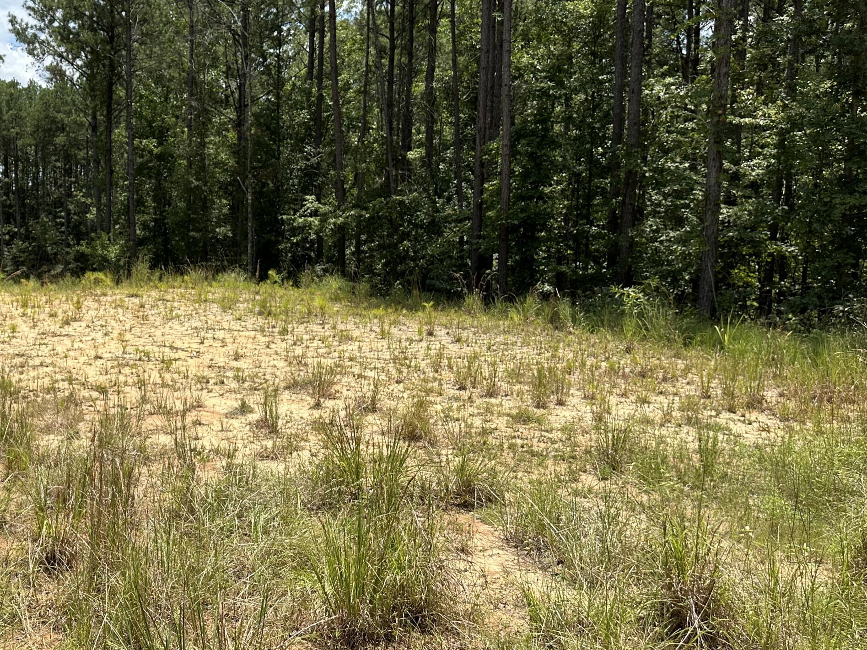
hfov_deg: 46.6
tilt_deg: -5.0
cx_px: 182
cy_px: 317
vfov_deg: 37.7
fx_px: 952
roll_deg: +0.3
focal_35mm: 38
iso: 80
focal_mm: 6.86
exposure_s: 1/3861
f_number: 1.78
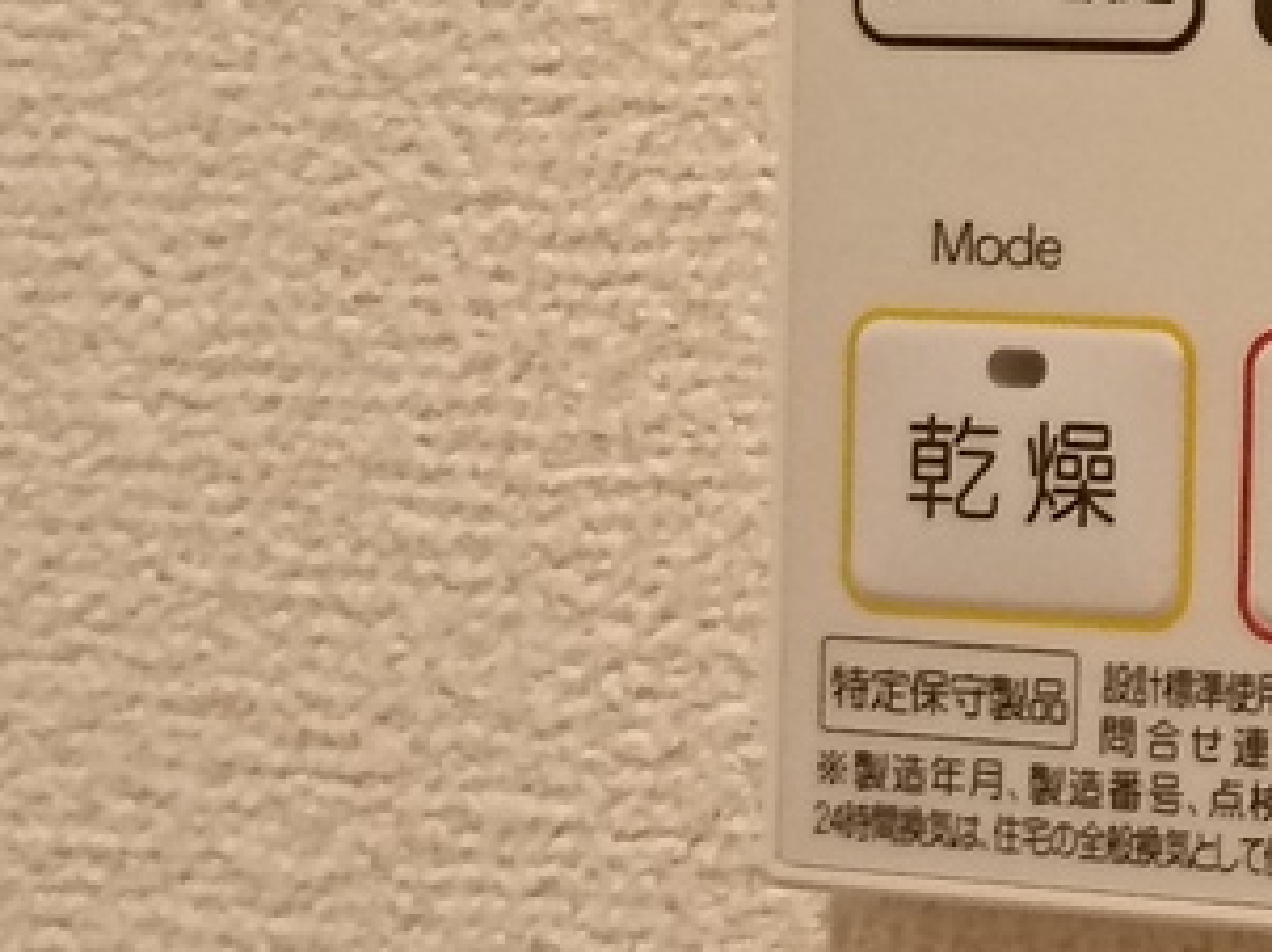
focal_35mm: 159
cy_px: 4
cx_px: 1744
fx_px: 5838
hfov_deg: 12.0
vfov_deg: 9.3
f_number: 1.7
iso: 1250
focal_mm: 4.7
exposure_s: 1/60
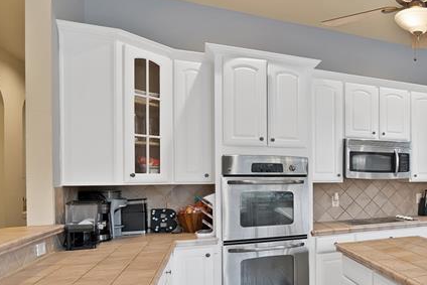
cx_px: 444
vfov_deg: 44.6
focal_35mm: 29
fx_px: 344
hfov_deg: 49.4
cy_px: 178
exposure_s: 1/2.5
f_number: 9
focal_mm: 12
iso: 640
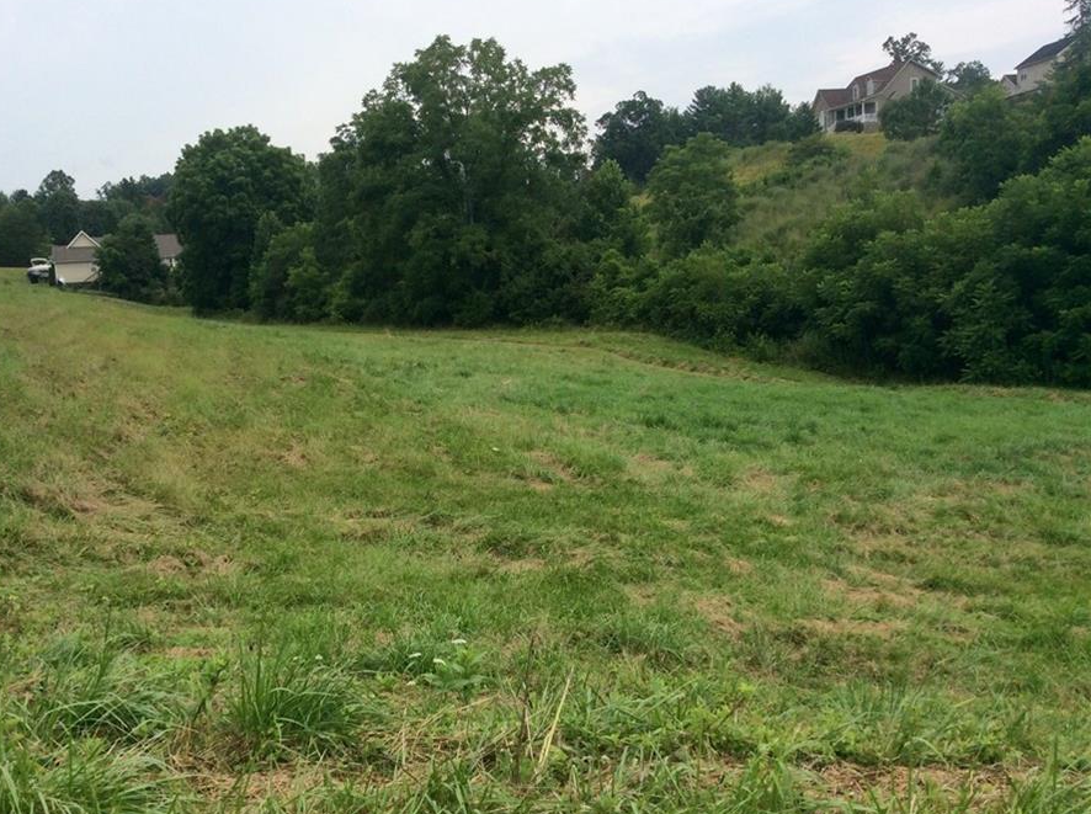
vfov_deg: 38.5
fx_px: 1164
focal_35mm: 37
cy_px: 414
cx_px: 462
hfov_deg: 50.0
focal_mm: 3.3
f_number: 2.4
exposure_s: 1/697
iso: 32
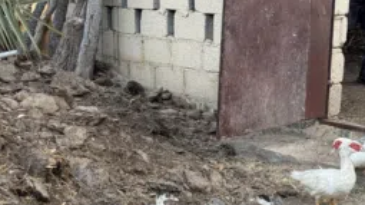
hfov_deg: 25.9
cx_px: 165
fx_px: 793
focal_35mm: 82
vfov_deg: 14.3
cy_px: 238
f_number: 1.78
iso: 64
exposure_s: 1/121
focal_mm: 6.76
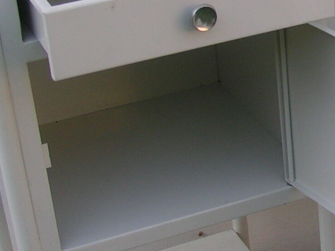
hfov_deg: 17.8
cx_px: 378
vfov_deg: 14.0
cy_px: 88
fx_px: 1026
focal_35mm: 106
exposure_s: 1/60
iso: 50
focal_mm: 5.8
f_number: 5.6
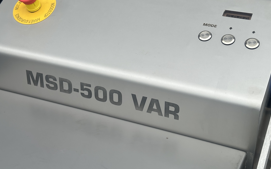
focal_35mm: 62
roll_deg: +1.2
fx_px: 458
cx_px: 131
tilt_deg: -26.0
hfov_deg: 33.0
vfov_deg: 21.0
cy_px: 74
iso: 64
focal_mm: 6.86
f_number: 1.78
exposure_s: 1/1639
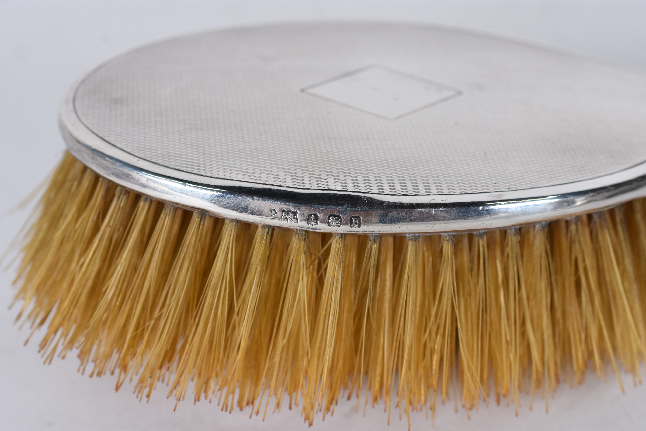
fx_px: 1077
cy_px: 216
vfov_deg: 22.6
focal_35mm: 60
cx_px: 323
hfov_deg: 33.4
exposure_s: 1/60
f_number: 8
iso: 200
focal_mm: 40
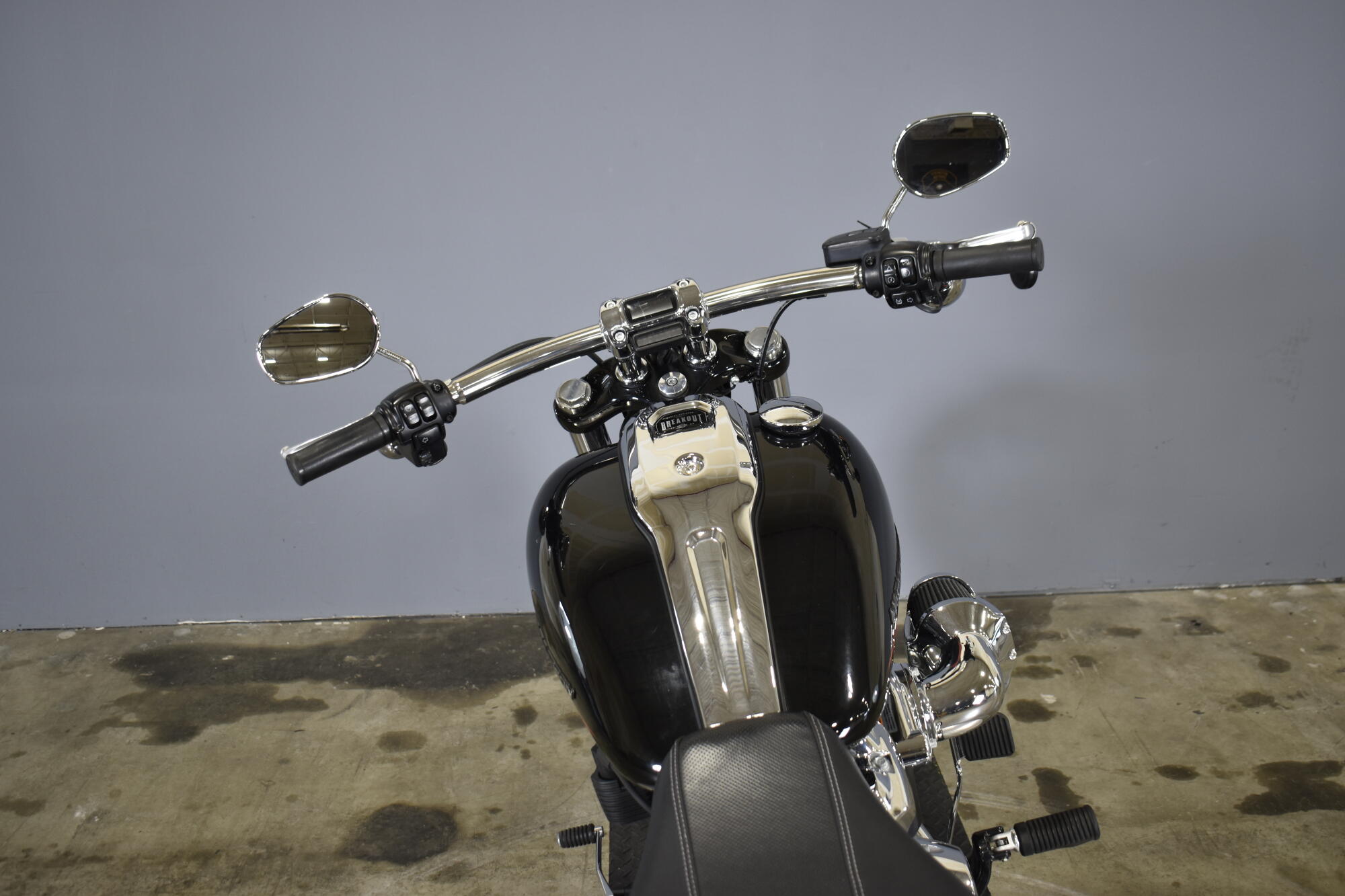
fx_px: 1345
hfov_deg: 53.1
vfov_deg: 36.9
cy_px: 448
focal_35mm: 36
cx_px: 672
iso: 400
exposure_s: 1/30
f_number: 3.8
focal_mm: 24
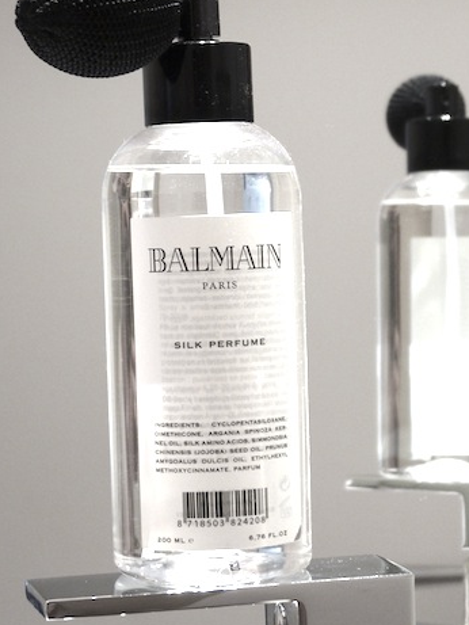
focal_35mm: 129
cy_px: 262
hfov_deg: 11.5
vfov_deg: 15.3
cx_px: 233
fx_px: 2329
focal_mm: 16.1
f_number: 3.4
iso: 200
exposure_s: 1/40
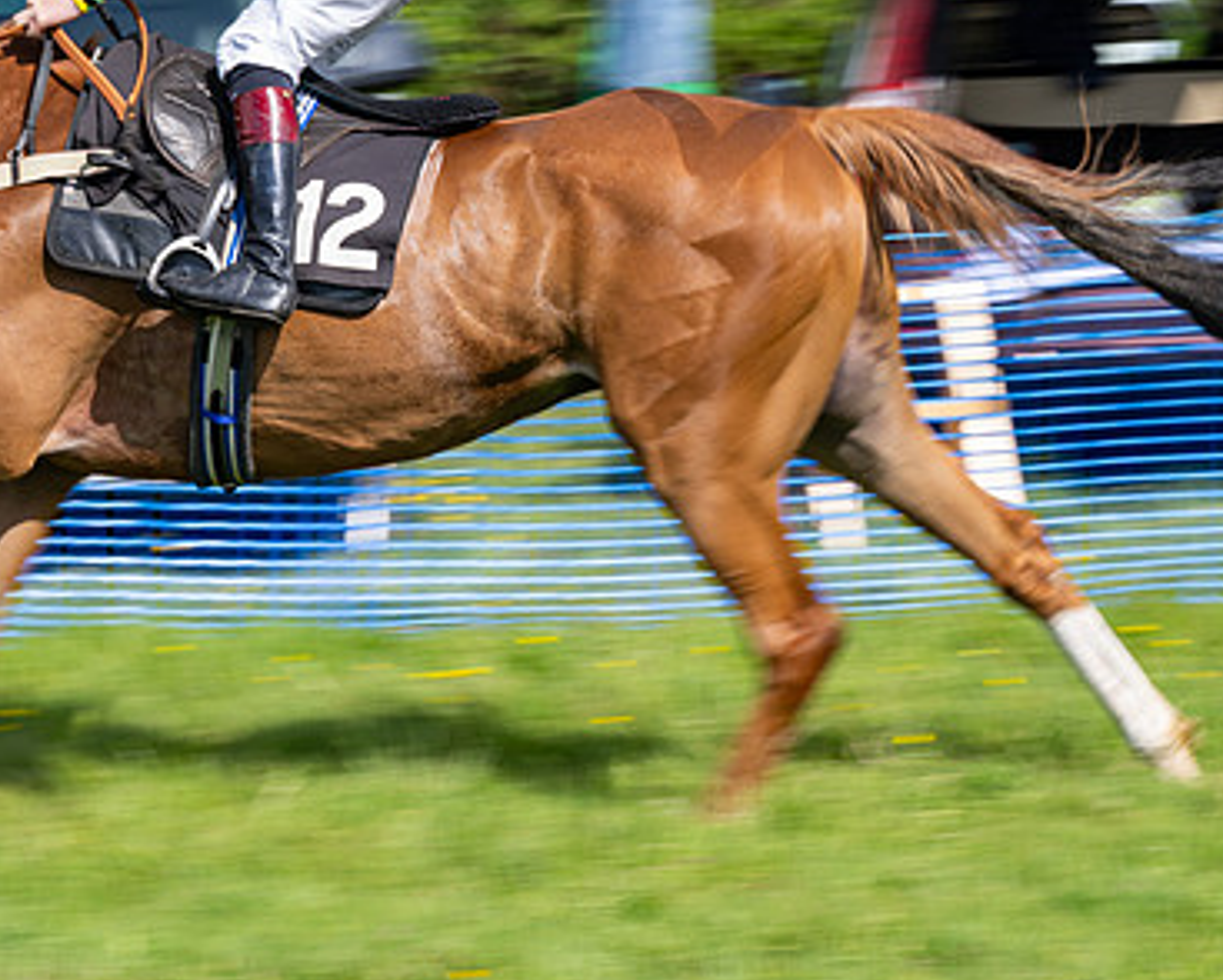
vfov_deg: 7.2
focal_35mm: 216
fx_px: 7823
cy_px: 250
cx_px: 262
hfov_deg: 8.9
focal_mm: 115
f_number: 8
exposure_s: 1/160
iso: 100
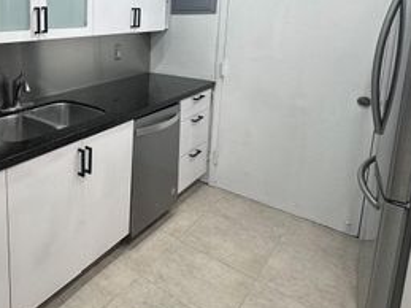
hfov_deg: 56.7
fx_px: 320
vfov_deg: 48.8
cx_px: 44
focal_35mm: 27
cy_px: 67
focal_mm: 2.22
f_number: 2.2
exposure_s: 1/120
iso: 100
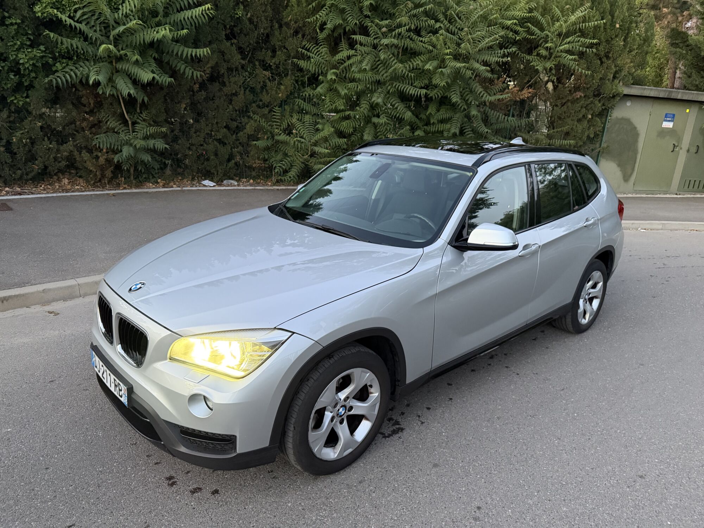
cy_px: 264
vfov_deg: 56.8
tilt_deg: -16.3
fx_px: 488
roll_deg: -4.6
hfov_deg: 71.6
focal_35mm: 24
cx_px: 352
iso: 800
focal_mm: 6.76
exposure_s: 1/60
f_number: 1.78
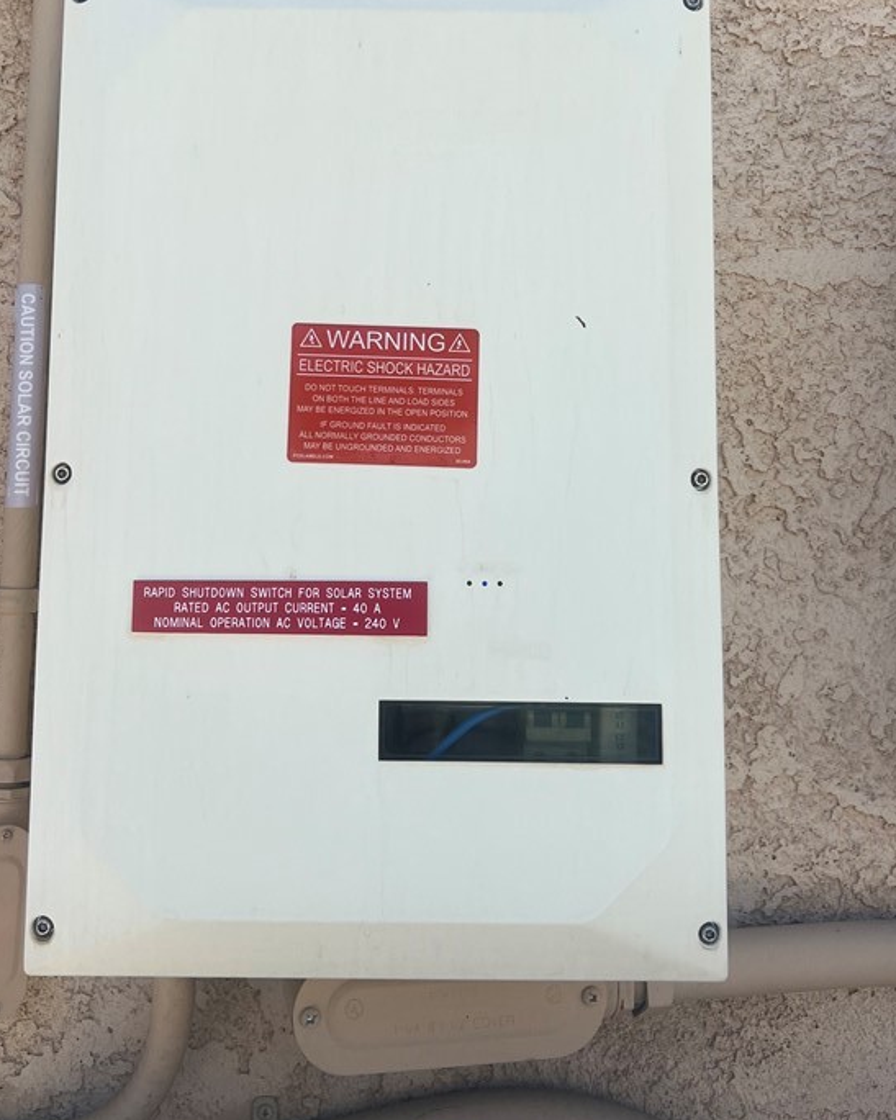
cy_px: 355
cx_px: 410
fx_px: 1260
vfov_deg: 47.0
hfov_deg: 39.1
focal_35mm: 38
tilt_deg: +10.2
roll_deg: +0.3
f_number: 1.5
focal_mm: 5.7
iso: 50
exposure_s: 1/2045
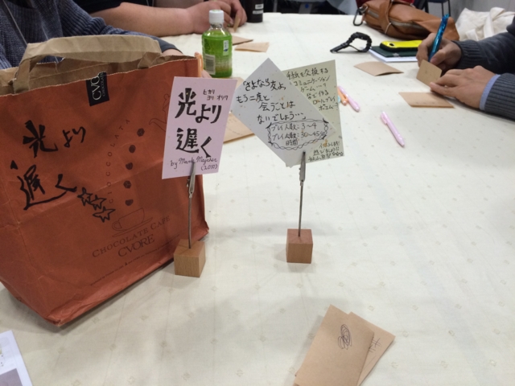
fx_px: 431
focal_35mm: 29
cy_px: 193
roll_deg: -0.9
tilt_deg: -32.2
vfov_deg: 48.2
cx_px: 258
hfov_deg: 61.7
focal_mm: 4.15
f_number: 2.2
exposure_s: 1/30
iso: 50
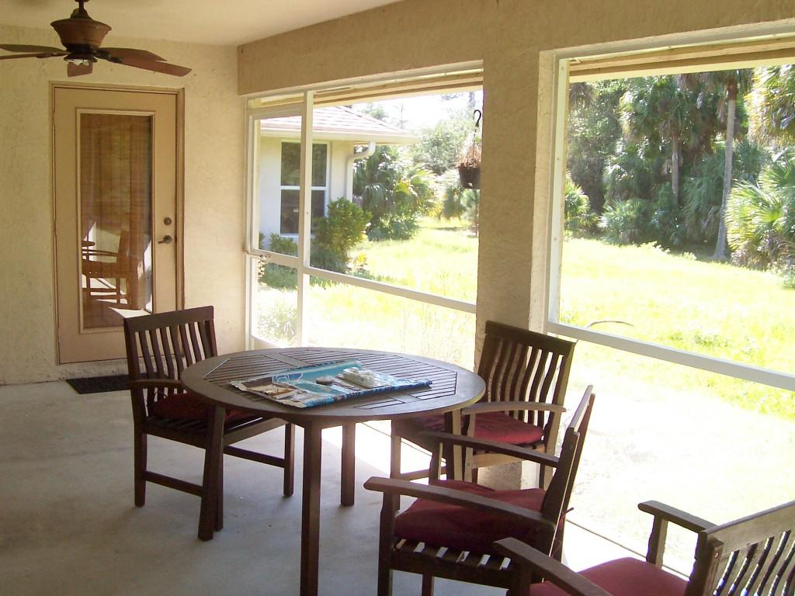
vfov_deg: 38.7
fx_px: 850
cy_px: 298
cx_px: 398
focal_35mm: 37
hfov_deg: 50.1
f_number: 2.8
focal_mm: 5.6
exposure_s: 1/180
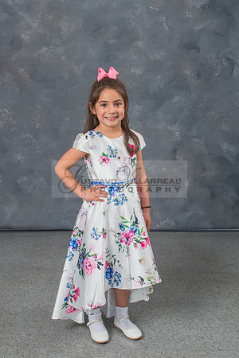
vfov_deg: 39.3
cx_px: 113
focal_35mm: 50
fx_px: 500
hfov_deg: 26.9
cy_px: 154
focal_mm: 27
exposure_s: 1/160
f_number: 5.6
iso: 200
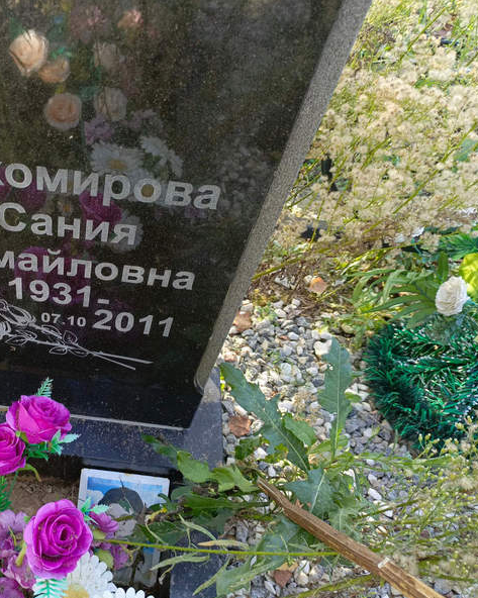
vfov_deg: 54.2
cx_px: 87
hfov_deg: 42.3
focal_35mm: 33
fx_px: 584
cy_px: 302
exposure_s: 1/120
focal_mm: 4.76
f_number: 1.69
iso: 244
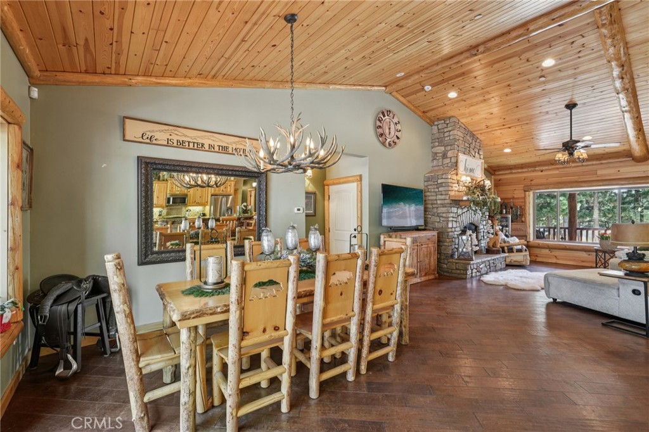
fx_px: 288
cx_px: 324
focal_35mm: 16
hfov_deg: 96.8
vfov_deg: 73.7
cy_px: 216
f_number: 8
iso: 400
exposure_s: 1/4
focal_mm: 16
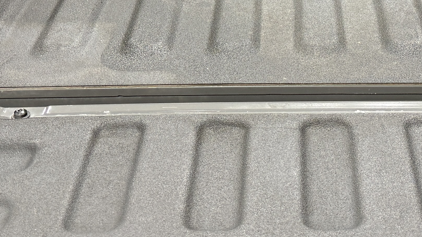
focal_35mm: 92
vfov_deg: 12.6
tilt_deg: -18.1
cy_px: -92
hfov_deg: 23.1
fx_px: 1029
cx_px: 282
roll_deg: +0.7
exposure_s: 1/60
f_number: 1.78
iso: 160
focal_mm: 6.76
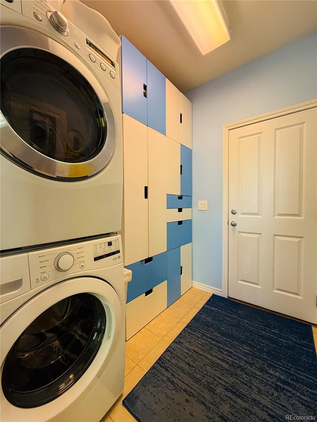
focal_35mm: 14
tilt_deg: -2.1
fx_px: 171
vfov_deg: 102.1
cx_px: 158
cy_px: 211
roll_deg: +0.5
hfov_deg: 85.7
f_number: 2.2
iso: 250
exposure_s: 1/120
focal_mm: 2.22
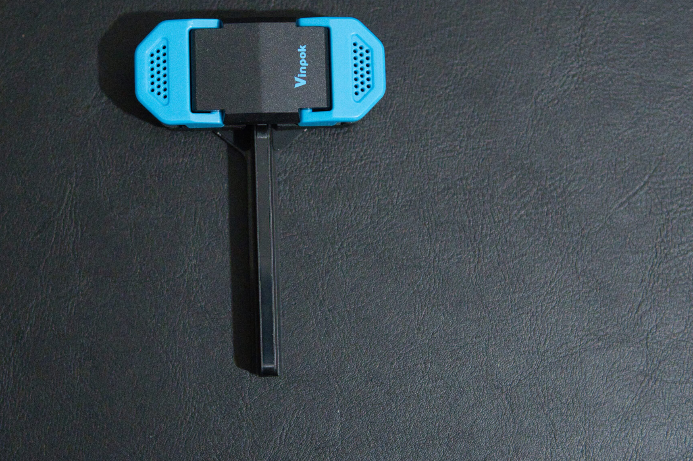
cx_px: 276
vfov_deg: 20.2
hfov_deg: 30.0
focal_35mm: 67
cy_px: 174
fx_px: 1289
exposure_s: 1/160
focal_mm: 30
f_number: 2.8
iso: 6400
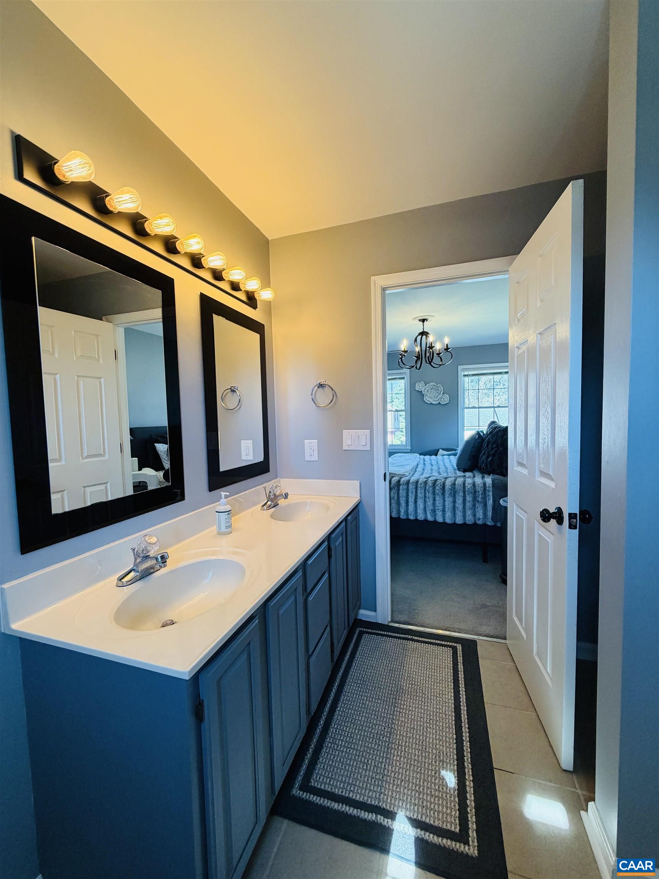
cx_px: 330
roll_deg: +1.4
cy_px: 440
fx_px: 355
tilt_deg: -2.8
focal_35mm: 14
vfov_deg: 102.1
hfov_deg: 85.7
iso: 200
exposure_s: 1/120
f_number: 2.2
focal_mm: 2.22
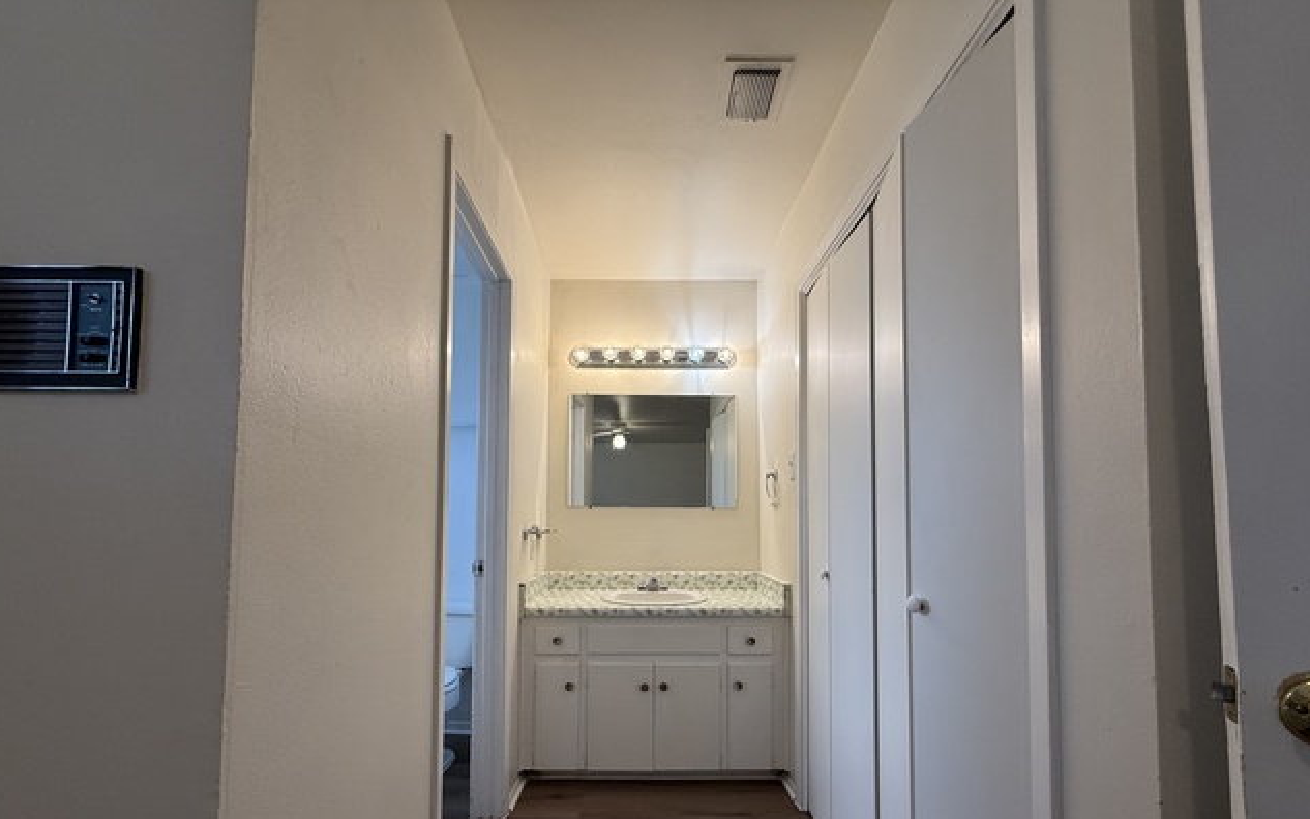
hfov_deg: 101.4
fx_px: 536
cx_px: 650
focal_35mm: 15
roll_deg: -0.9
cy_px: 494
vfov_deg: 74.0
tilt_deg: +3.4
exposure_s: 1/120
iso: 80
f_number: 2.2
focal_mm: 2.22
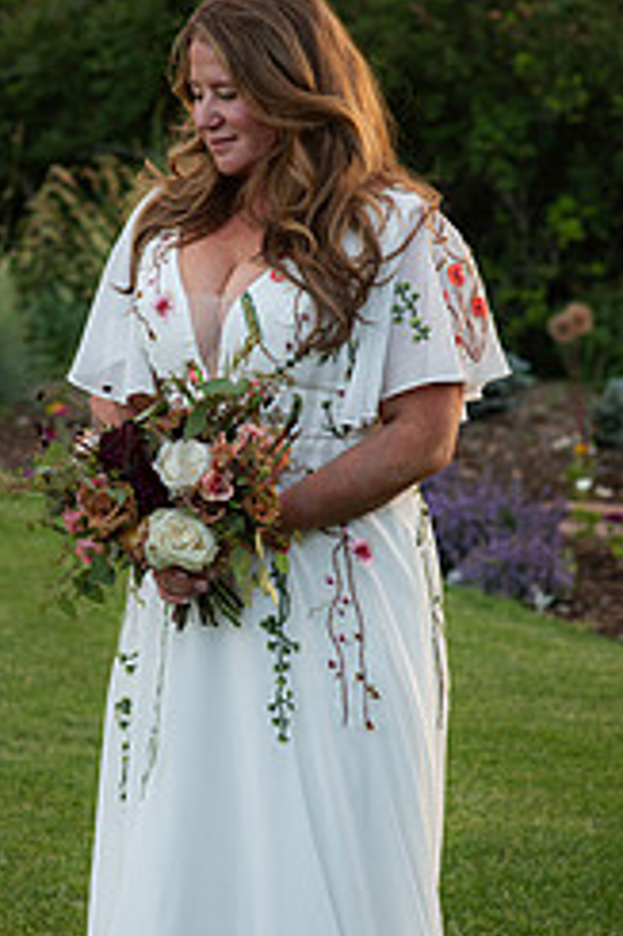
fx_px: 4055
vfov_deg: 13.2
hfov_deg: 8.8
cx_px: 227
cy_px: 436
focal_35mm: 156
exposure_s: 1/160
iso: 800
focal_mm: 85
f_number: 4
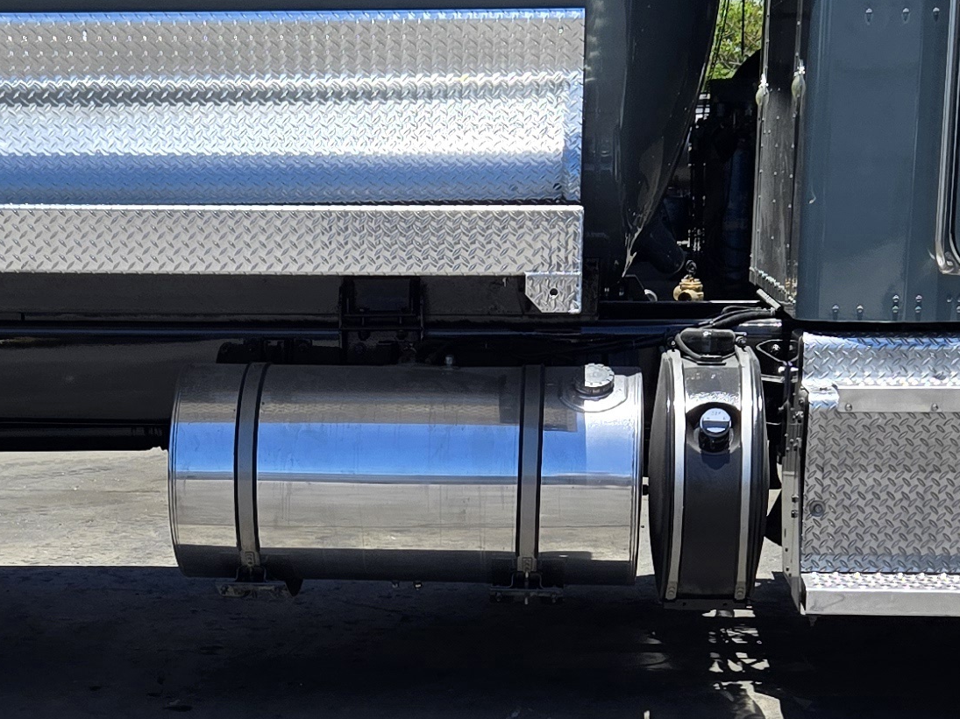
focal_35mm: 84
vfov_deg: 17.2
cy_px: 693
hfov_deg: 23.2
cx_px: 327
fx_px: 2329
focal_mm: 5.4
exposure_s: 1/3333
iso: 50
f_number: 1.8
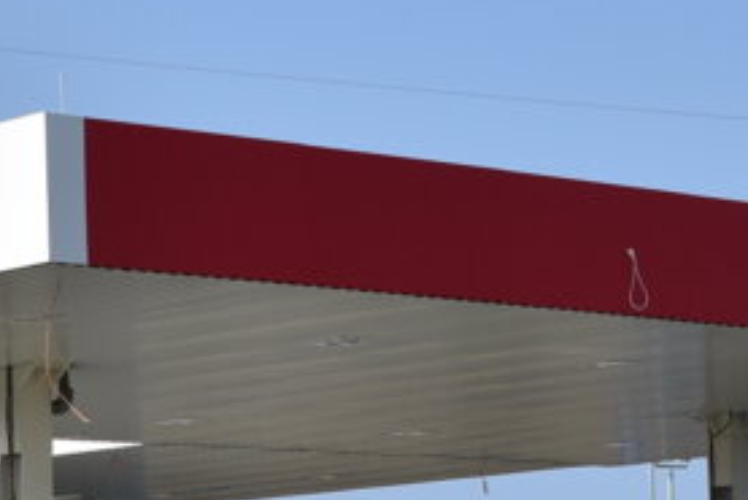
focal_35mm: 164
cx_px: -14
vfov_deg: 8.2
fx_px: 3409
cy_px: 692
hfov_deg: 12.4
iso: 100
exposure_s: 1/320
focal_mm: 24
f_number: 9
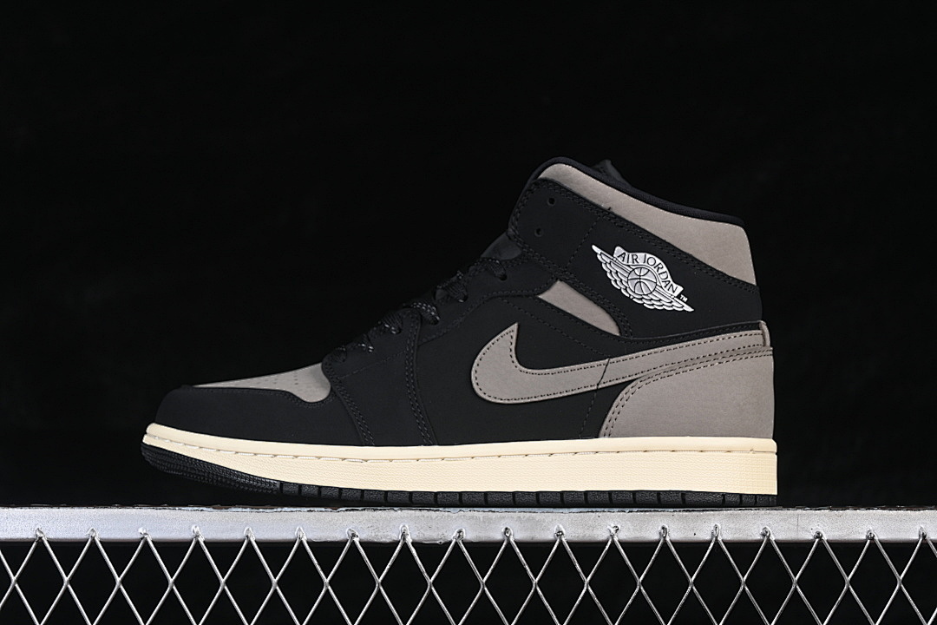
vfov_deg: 18.2
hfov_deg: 27.0
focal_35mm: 75
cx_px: 468
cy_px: 312
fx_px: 1952
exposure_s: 1/60
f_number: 6.3
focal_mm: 50
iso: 160
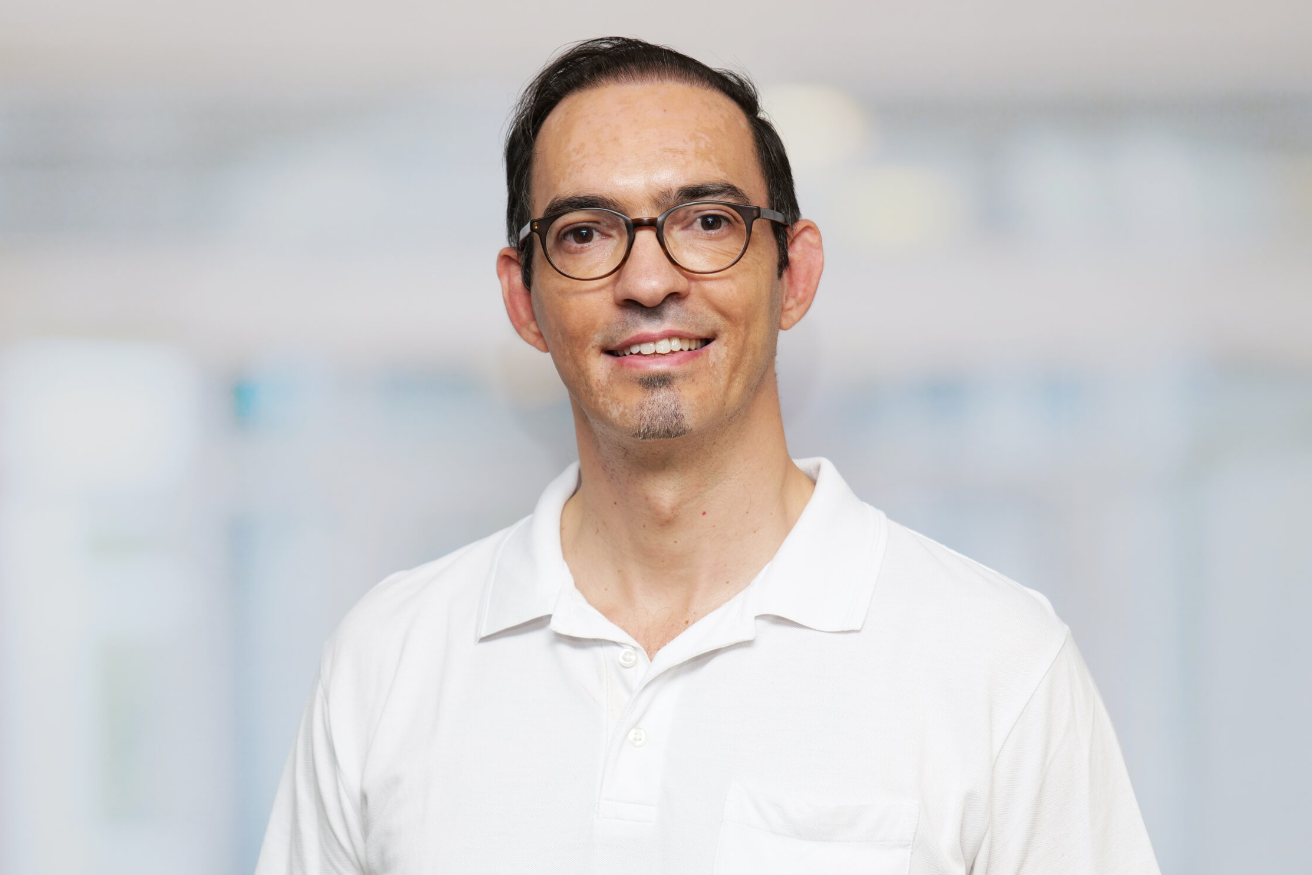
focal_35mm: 69
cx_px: 677
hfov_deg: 29.2
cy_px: 412
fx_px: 2514
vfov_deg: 19.7
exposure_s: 1/30
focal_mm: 60
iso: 100
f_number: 5.6
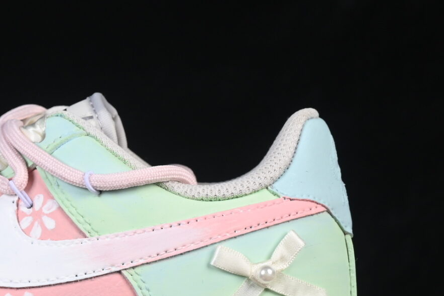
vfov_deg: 6.3
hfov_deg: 9.4
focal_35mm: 218
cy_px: 180
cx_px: -9
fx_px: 2688
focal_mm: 50
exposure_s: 1/80
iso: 160
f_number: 8
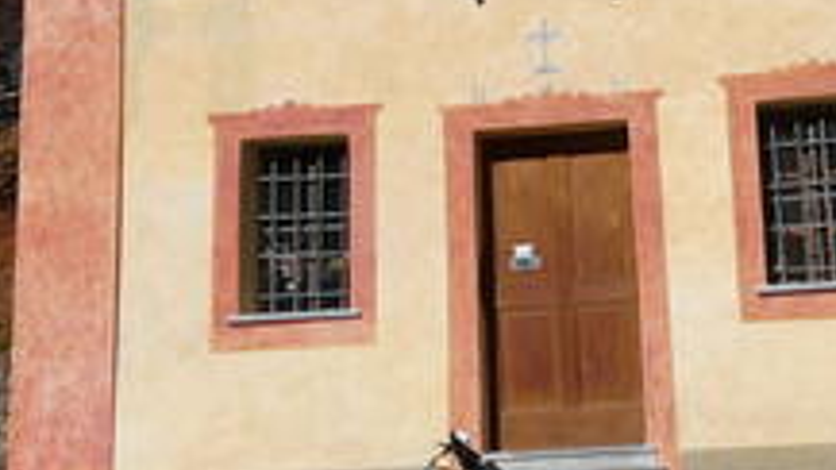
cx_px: 547
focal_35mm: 77
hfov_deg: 27.4
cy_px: -81
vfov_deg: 15.2
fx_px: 1707
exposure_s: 1/1300
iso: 80
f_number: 4
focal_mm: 4.3
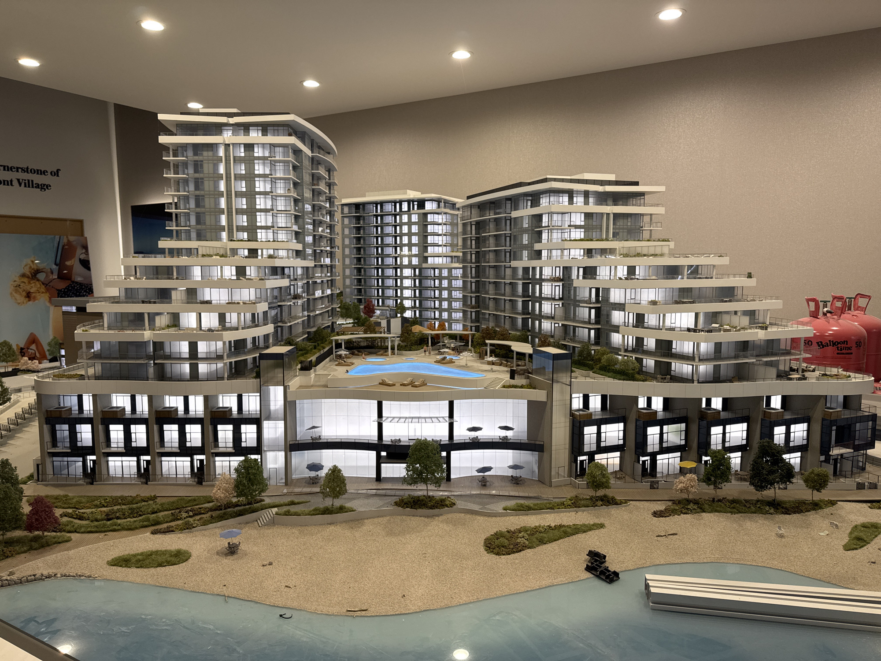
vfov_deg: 56.8
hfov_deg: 71.6
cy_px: 330
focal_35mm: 24
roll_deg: +1.1
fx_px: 611
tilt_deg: -5.2
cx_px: 440
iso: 125
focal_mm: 6.76
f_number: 1.78
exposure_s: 1/68
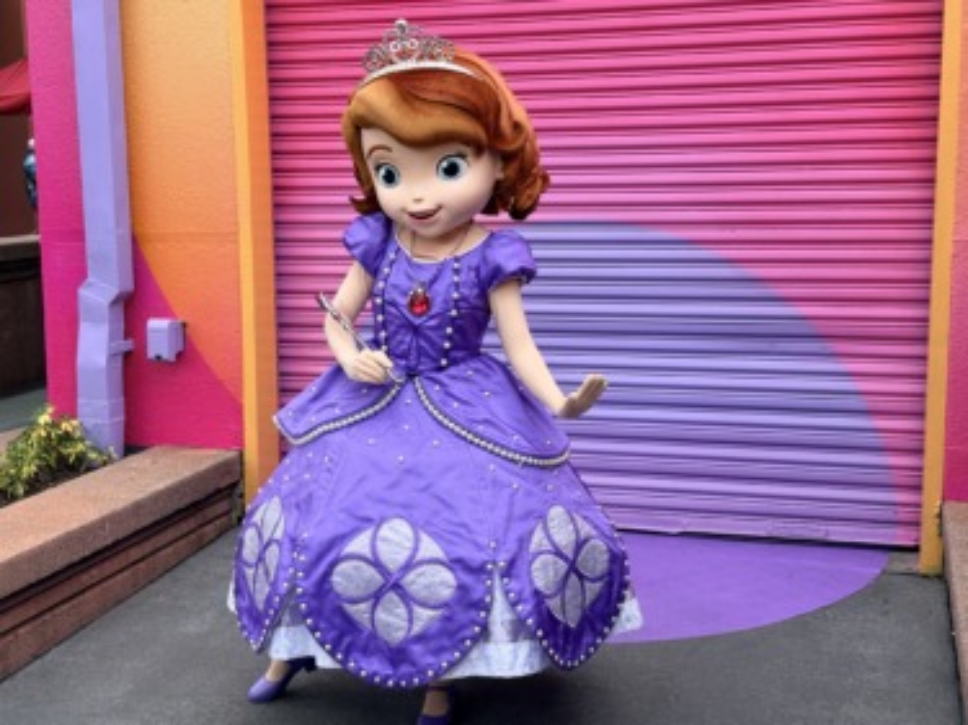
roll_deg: -0.5
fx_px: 1342
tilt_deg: -13.6
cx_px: 484
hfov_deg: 39.7
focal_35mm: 48
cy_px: 362
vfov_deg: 30.2
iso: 64
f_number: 1.78
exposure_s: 1/1484
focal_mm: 6.76
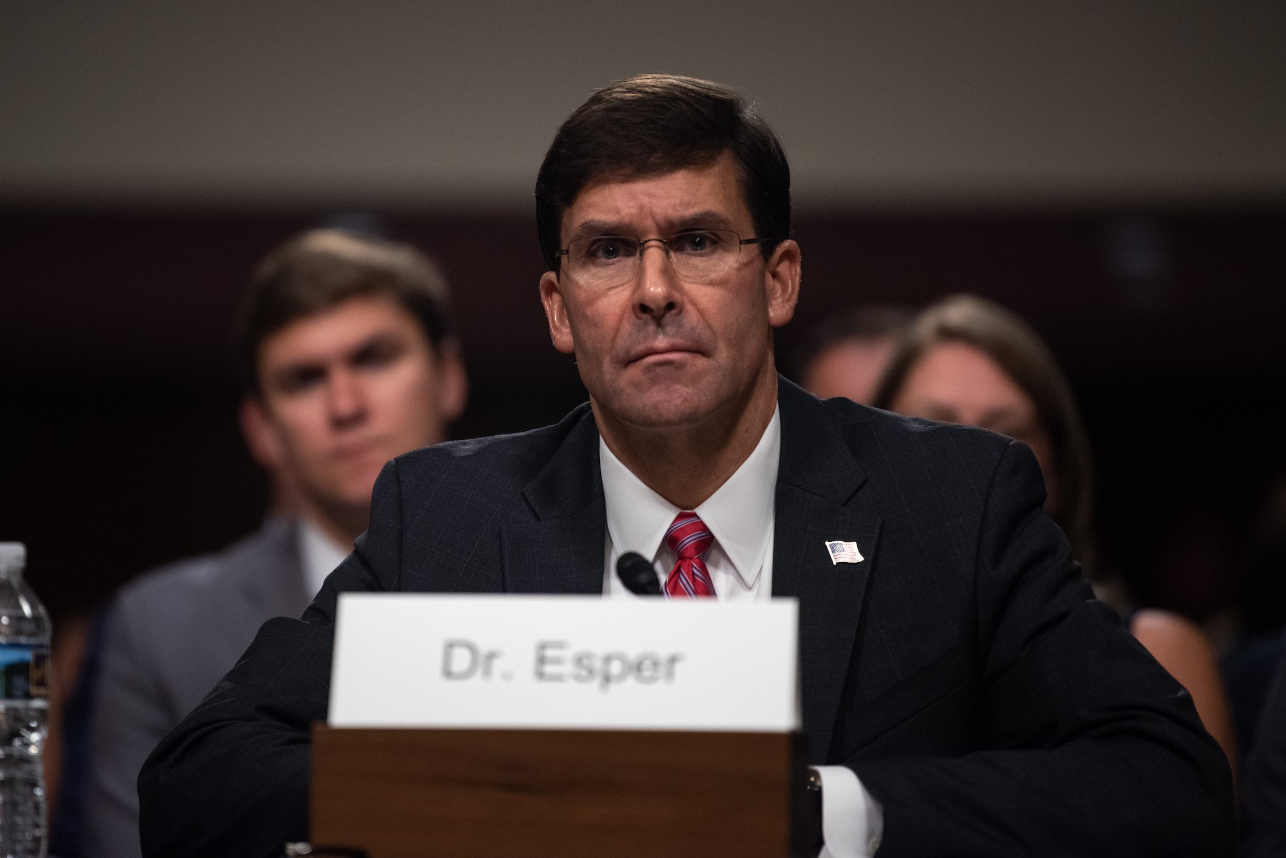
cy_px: 429
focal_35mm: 200
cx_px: 643
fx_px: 7147
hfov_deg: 10.3
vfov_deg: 6.9
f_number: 2.8
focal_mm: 200
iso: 1600
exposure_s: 1/400
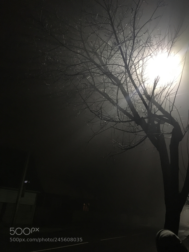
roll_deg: -5.9
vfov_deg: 61.7
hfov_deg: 48.2
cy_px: 126
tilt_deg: +21.4
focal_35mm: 29
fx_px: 211
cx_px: 94
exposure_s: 1/17
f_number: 2.2
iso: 200
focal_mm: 4.15
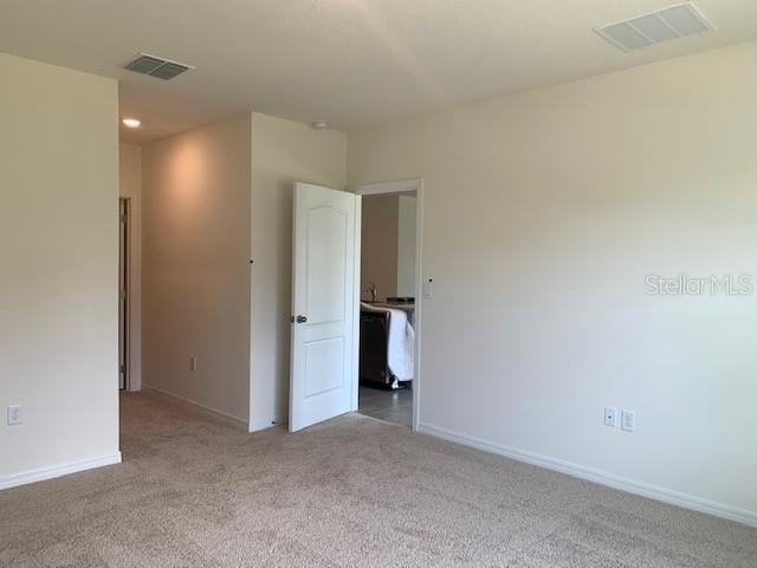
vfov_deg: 53.1
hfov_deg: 67.3
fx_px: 569
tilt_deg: -1.2
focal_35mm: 26
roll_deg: +0.6
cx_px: 378
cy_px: 284
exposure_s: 1/120
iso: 40
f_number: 1.8
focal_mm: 4.25
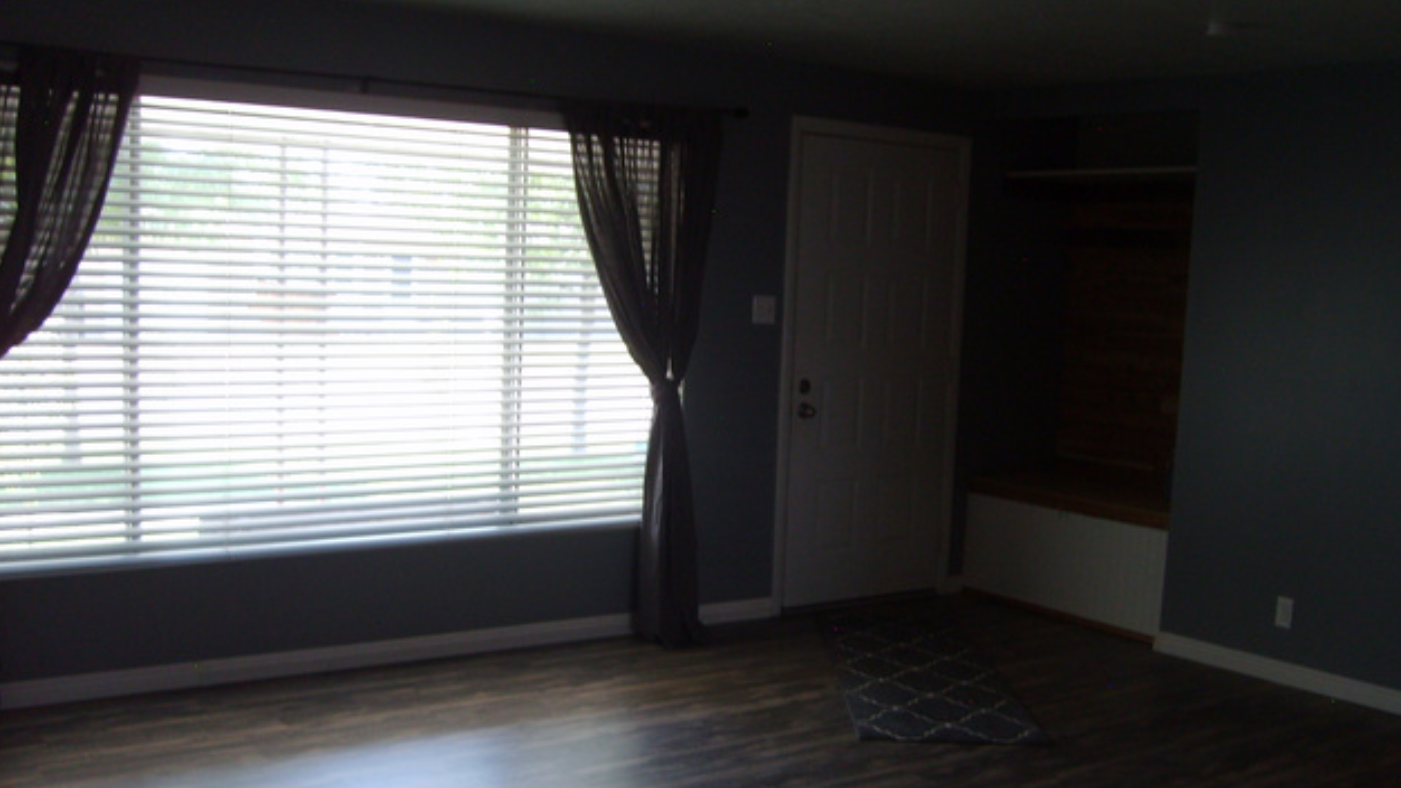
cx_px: 709
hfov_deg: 51.6
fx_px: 1449
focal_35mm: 39
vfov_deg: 30.3
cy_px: 470
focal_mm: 5.8
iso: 80
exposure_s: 1/30
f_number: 2.8
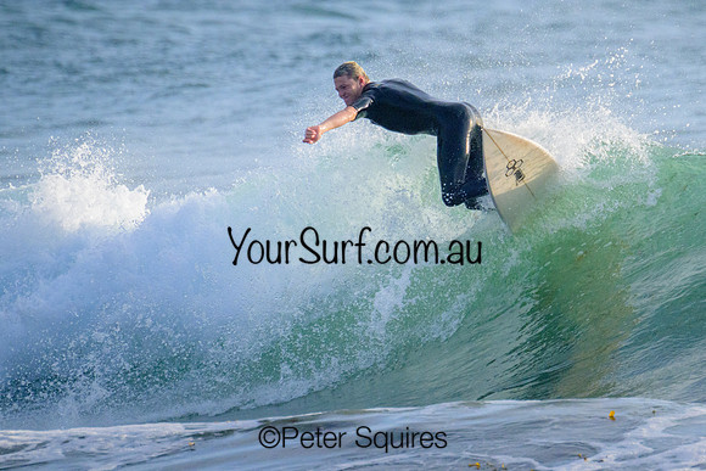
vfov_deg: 1.3
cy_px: 186
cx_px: 483
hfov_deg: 1.9
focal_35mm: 1096
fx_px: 21493
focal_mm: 800
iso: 2500
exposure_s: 1/2000
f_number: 13
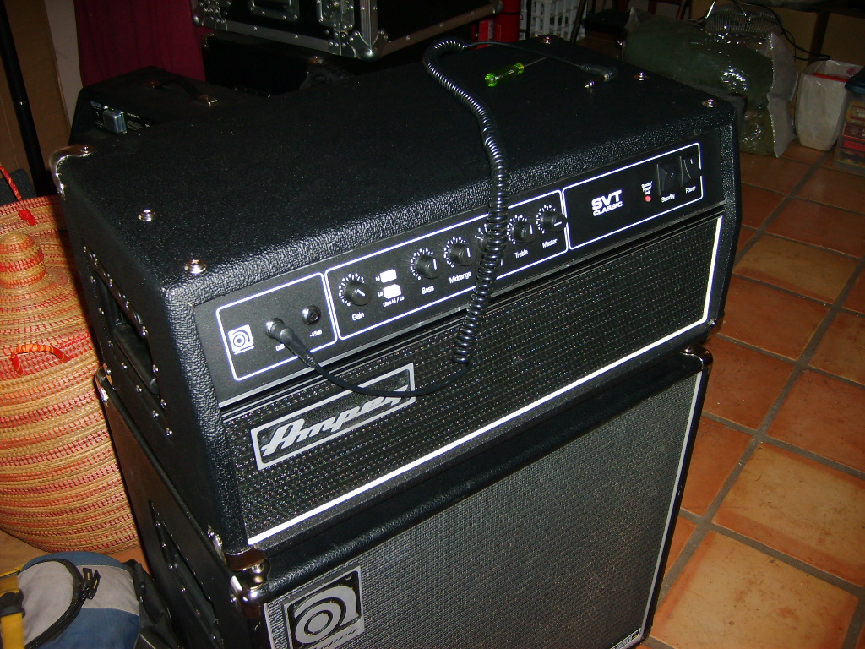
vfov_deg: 40.7
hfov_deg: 52.6
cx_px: 432
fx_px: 875
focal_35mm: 35
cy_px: 324
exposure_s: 1/30
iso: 100
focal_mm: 5.8
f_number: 2.8
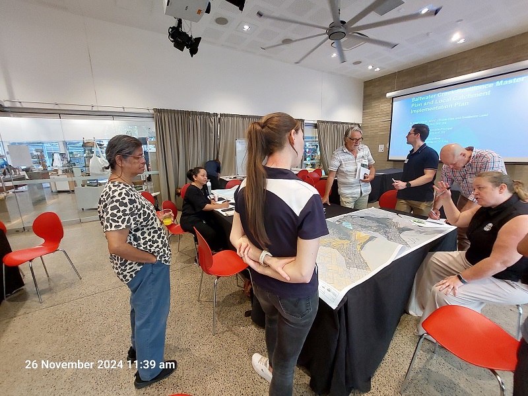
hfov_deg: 106.2
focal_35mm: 13
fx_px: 198
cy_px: 198
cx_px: 264
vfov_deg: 89.9
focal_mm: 1.74
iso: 200
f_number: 2.2
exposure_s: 1/50
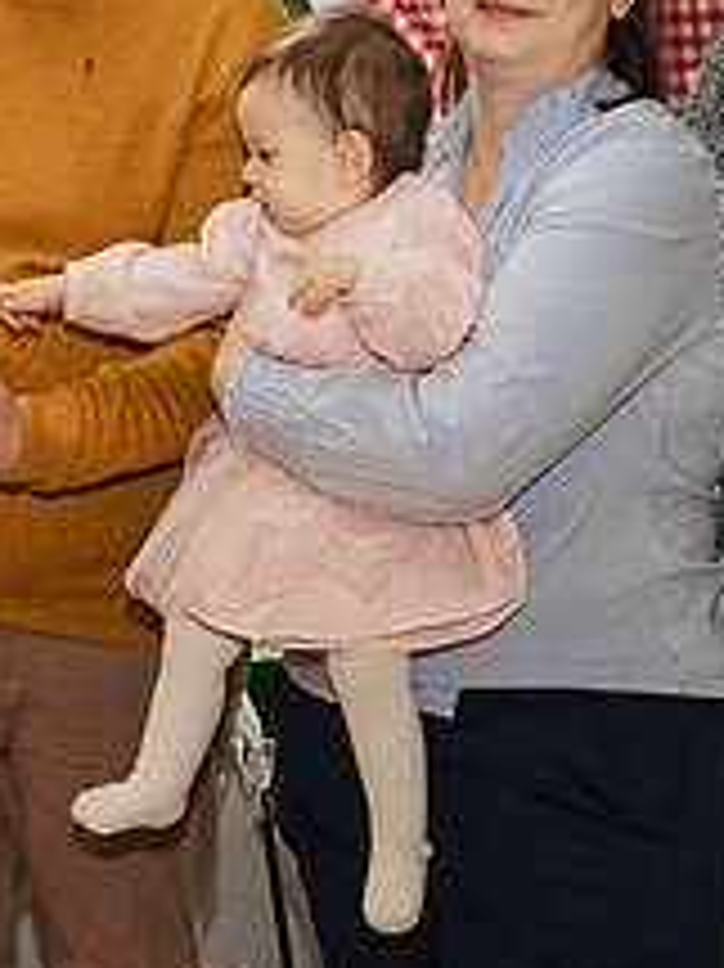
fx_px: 3266
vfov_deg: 16.7
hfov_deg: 12.6
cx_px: 112
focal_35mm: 117
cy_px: 207
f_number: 4.5
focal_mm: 43
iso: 1000
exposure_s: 1/100
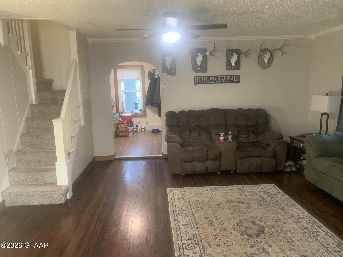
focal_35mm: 26
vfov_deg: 53.1
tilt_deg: -11.2
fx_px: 258
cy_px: 128
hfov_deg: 67.3
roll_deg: +2.1
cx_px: 172
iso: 320
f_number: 1.8
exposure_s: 1/40
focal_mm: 4.25
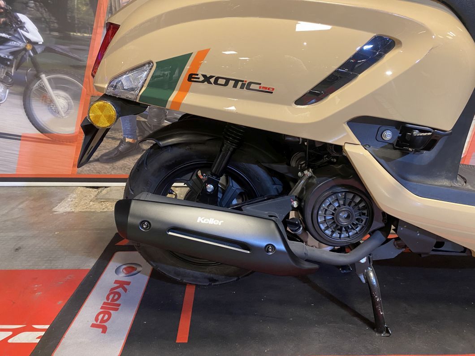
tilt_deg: -16.6
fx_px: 357
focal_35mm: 26
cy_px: 178
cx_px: 238
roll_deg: -0.8
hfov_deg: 67.3
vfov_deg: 53.1
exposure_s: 1/50
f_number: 1.8
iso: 250
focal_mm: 4.25
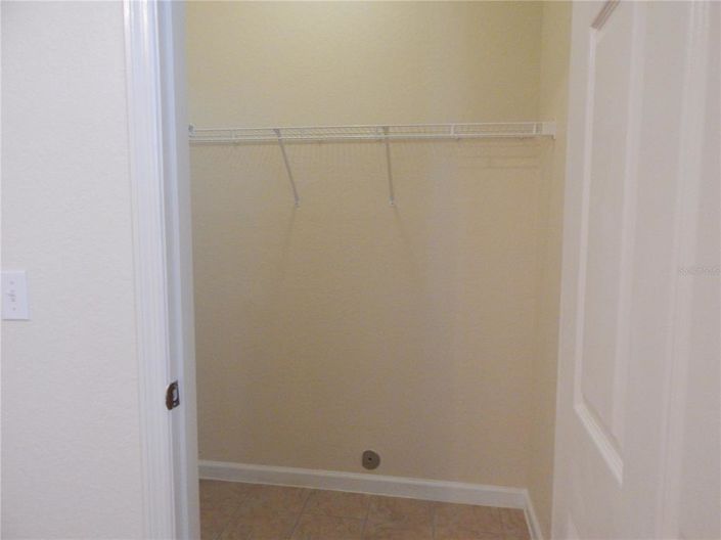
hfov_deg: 76.4
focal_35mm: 22
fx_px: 458
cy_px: 270
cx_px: 360
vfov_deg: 61.0
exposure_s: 1/13
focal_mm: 4
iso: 200
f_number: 3
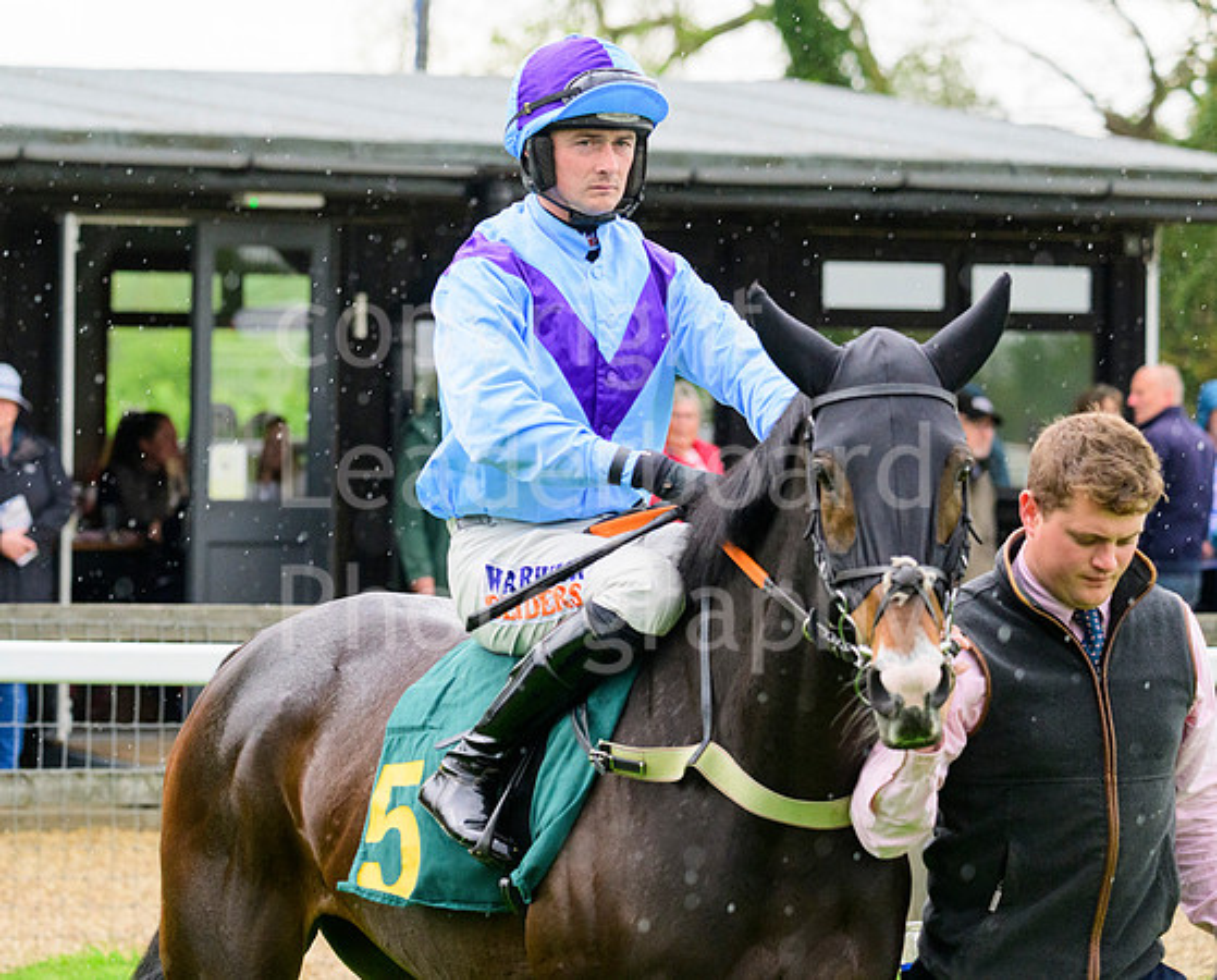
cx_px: 405
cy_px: 438
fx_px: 6995
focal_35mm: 194
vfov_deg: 8.0
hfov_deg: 9.9
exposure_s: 1/1250
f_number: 5.6
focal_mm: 155
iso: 2000
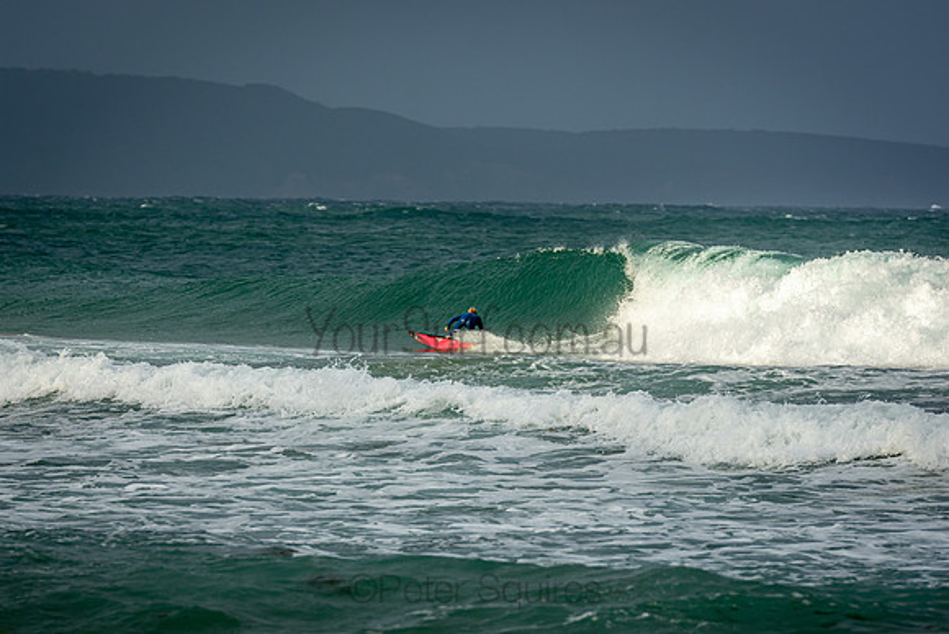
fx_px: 7910
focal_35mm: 300
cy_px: 317
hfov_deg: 6.9
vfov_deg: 4.6
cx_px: 474
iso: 200
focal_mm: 200
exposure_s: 1/640
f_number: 5.6
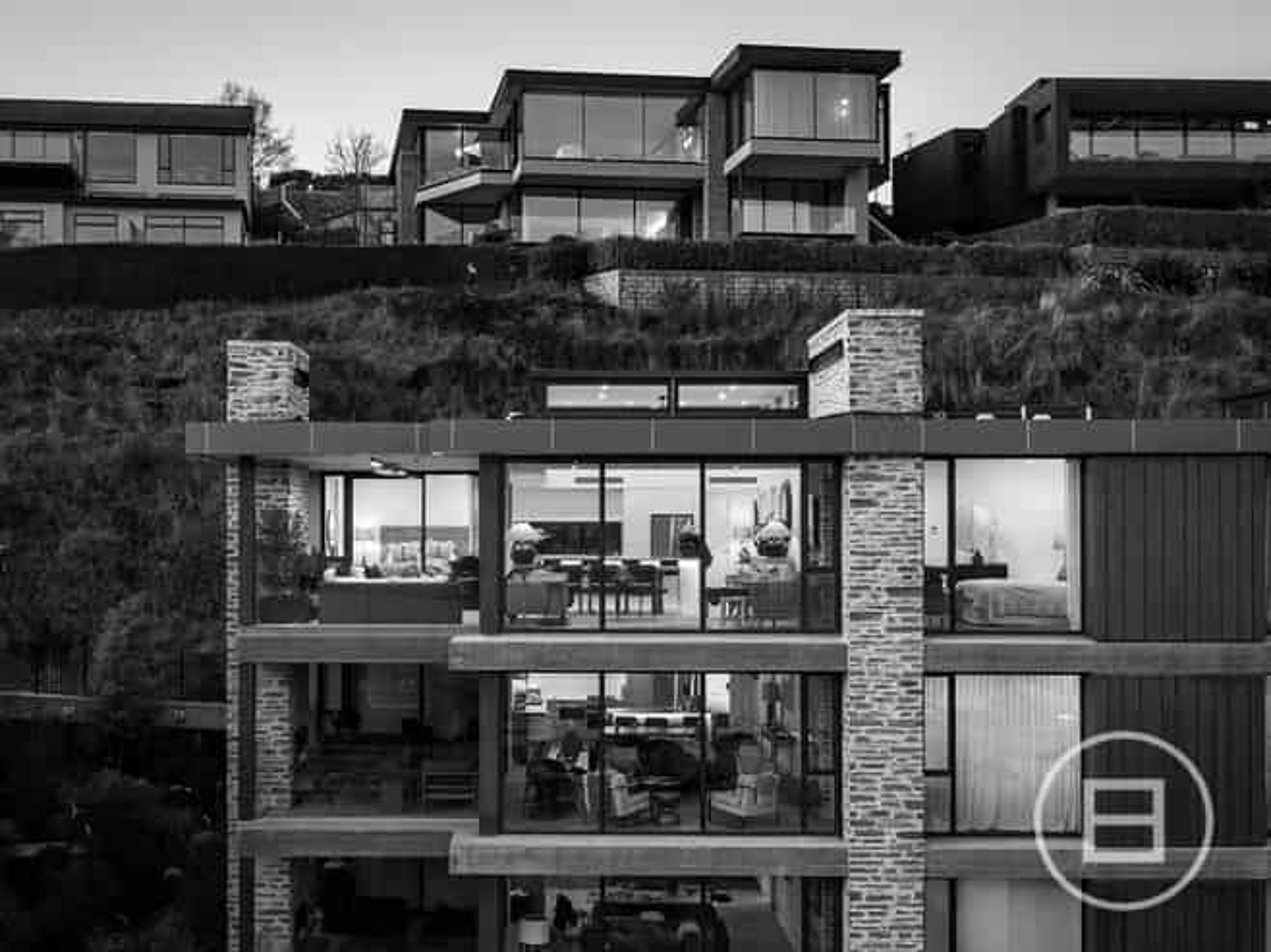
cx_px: 636
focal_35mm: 24
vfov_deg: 56.8
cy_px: 476
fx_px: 881
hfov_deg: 71.6
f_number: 2.8
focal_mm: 12.29
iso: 120
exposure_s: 1/100
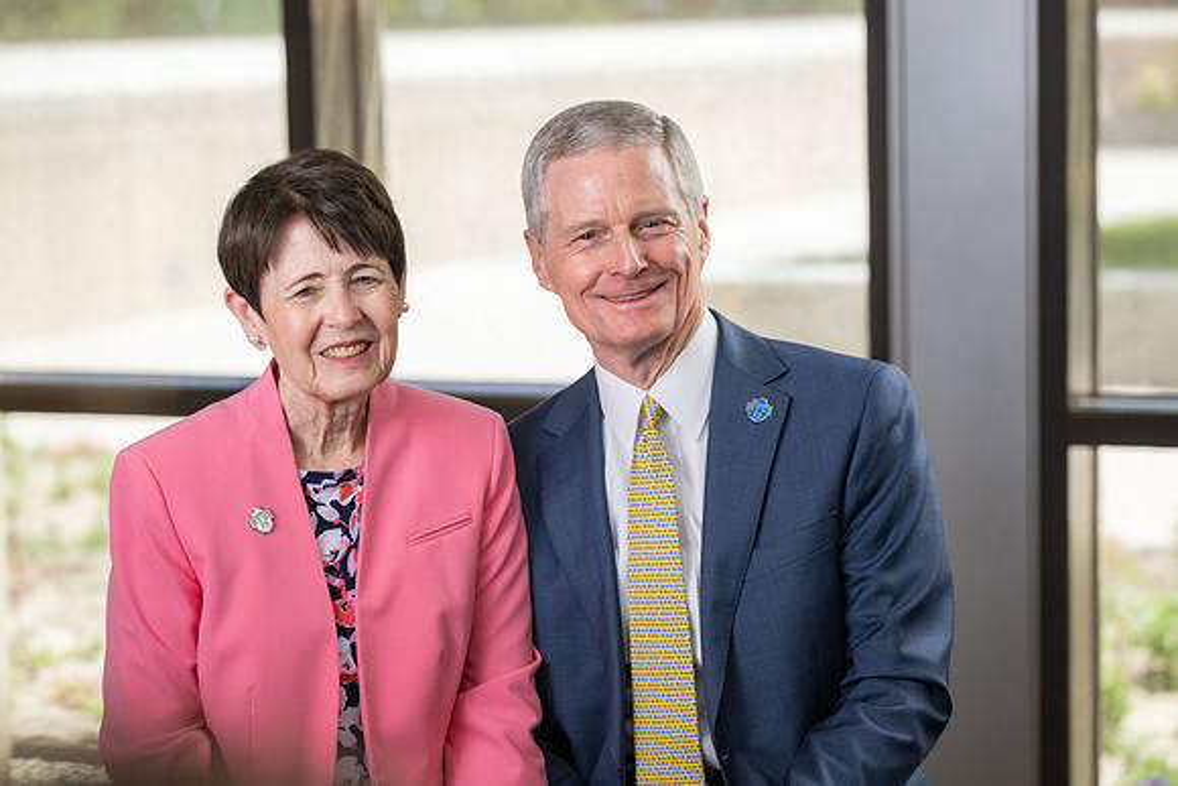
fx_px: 3240
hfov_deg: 20.6
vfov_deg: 13.8
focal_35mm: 99
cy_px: 393
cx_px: 589
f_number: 4
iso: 2000
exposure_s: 1/400
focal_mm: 99
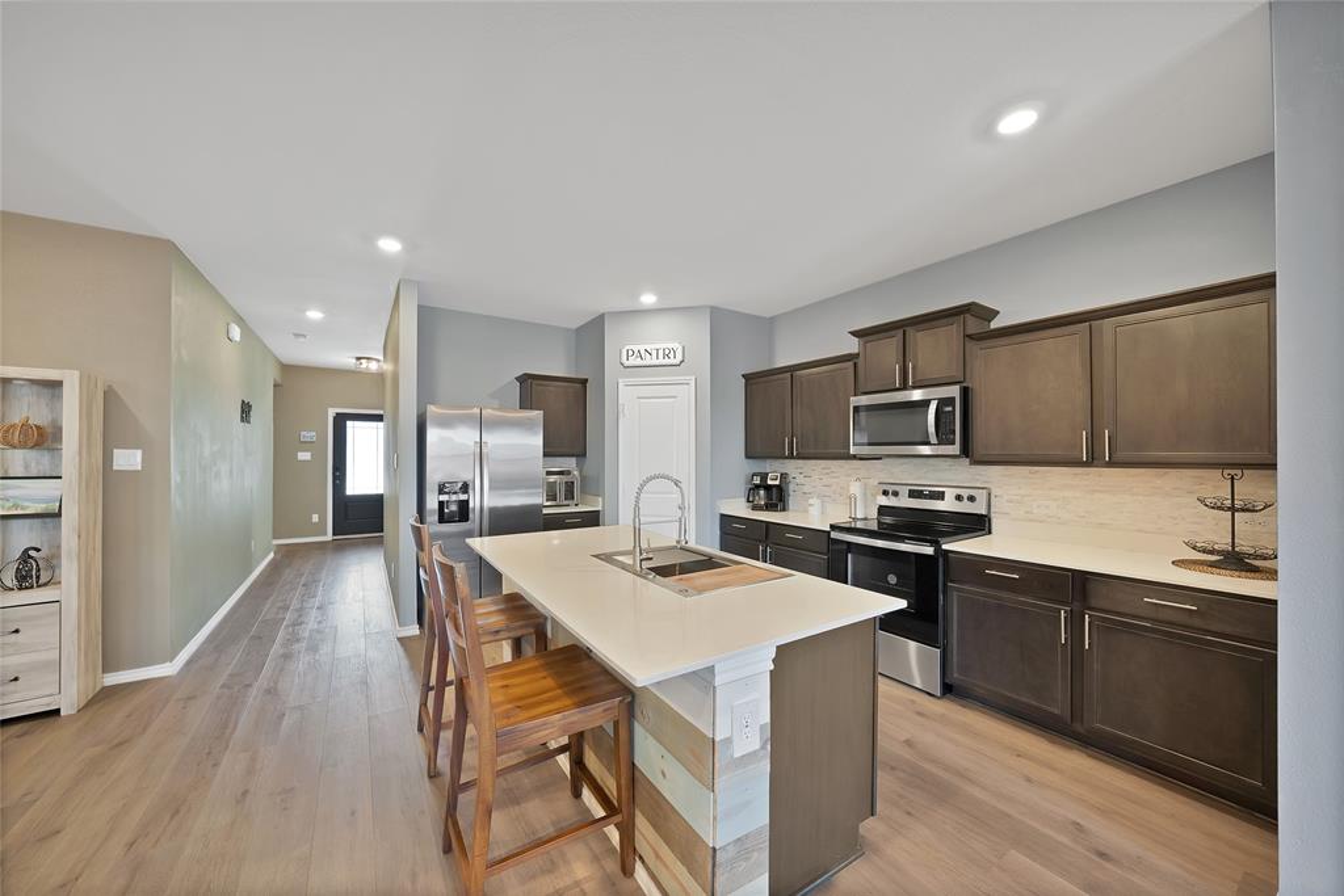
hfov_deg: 112.6
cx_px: 672
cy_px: 448
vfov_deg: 90.0
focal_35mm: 12
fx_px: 448
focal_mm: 12
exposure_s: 1/2
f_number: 9
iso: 640
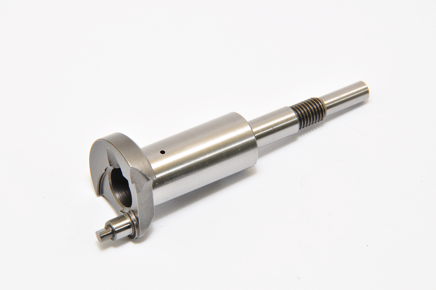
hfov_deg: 6.9
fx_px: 3629
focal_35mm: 300
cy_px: 145
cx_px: 218
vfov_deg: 4.6
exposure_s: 1/60
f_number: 22
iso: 400
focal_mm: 200
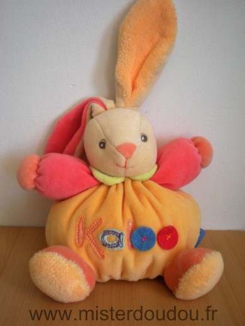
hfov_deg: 37.7
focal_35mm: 38
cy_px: 163
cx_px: 122
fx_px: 359
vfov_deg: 49.0
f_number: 3.1
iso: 127
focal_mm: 6.3
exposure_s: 1/57.3
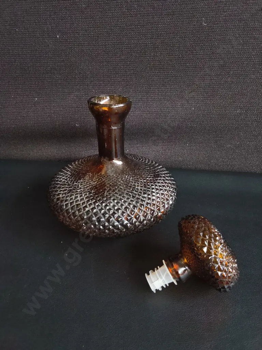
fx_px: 272
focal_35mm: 27
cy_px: 175
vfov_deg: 65.3
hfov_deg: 51.4
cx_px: 131
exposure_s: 1/100
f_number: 2
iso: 400
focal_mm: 2.87
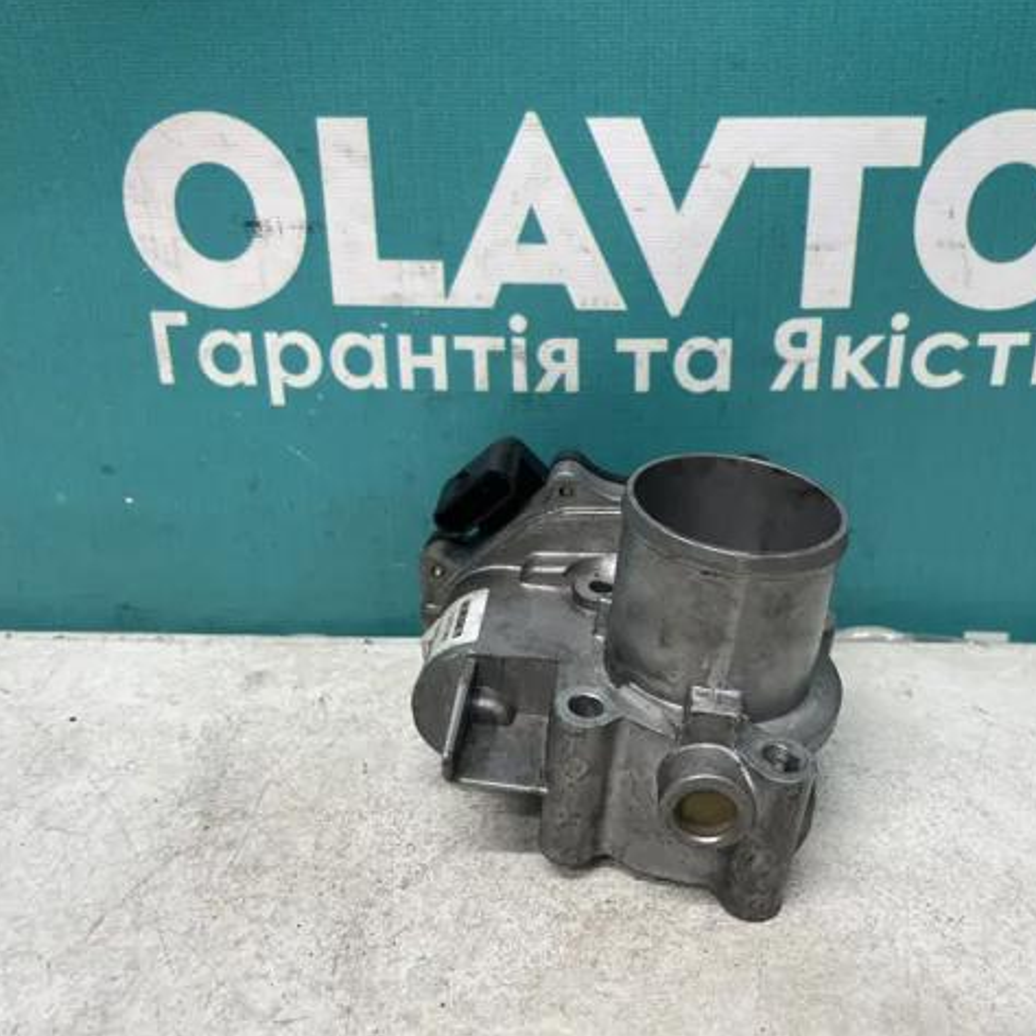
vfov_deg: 52.5
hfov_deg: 52.2
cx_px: 612
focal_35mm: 31
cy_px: 514
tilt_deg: -24.2
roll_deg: +0.4
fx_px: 1050
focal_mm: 4.2
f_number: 1.6
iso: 100
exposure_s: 1/100
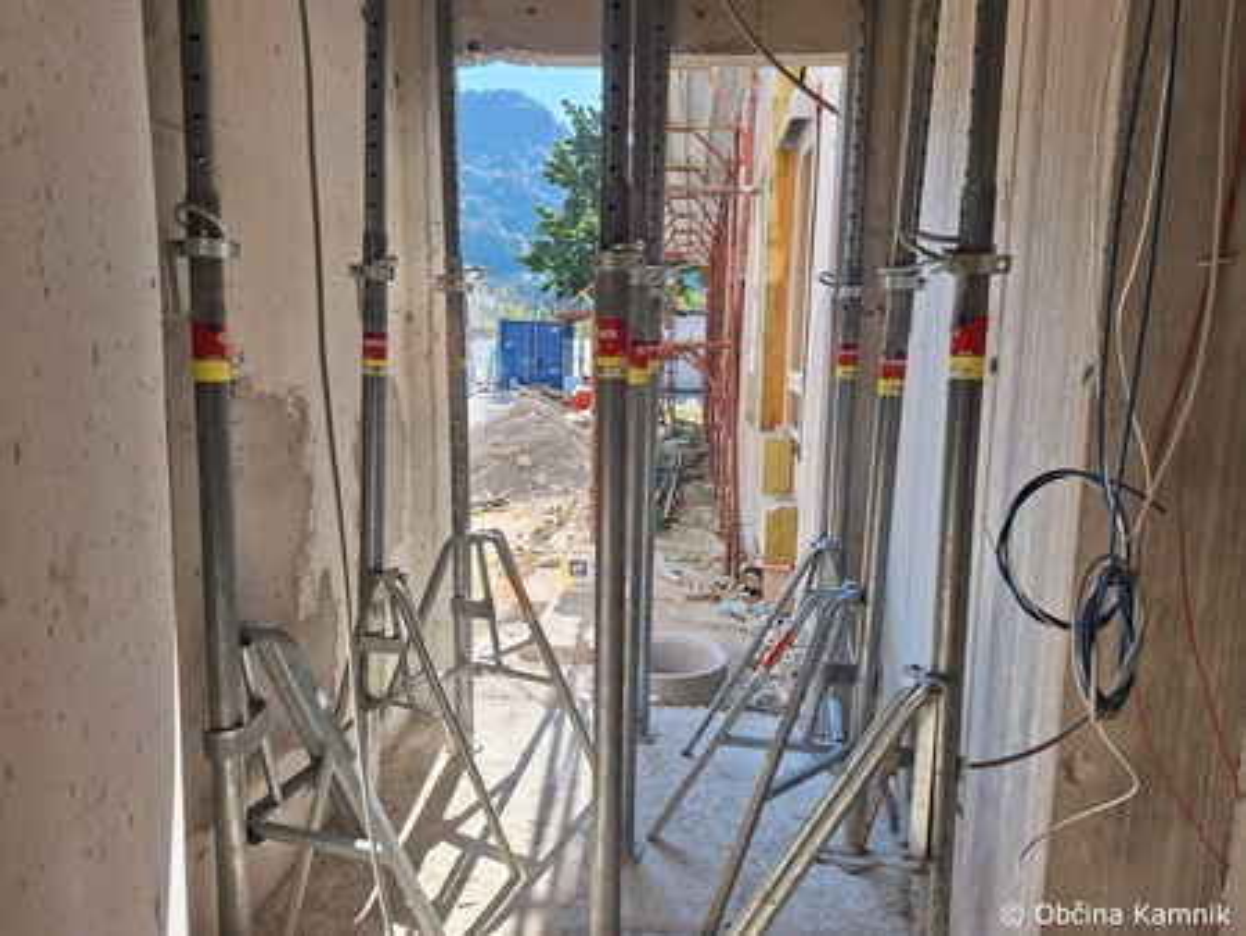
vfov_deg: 58.9
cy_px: 468
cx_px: 623
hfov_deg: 73.9
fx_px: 828
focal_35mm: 23
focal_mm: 5.54
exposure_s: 1/897
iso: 40
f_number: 1.8
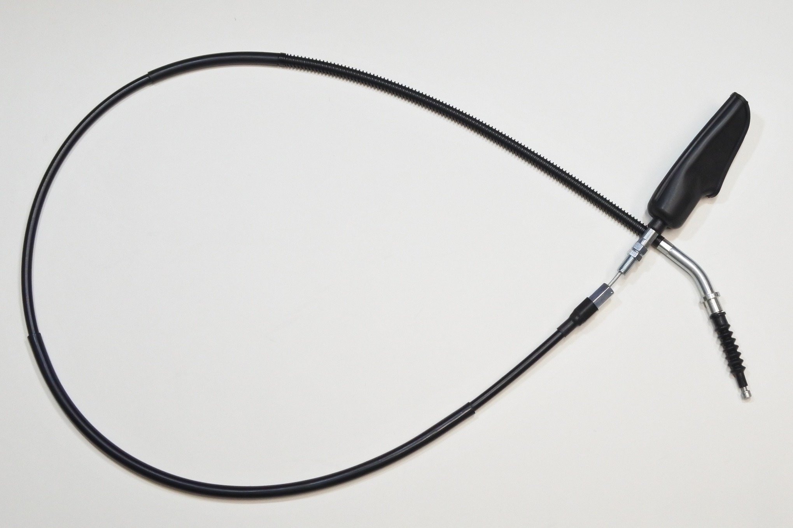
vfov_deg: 26.5
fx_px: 1123
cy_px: 264
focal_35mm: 51
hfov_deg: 38.9
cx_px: 396
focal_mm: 18.9
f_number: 4.5
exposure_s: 1/100
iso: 800
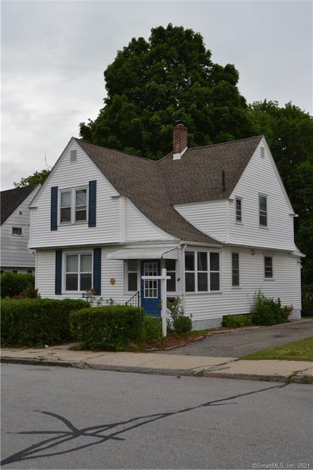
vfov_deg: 46.4
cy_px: 235
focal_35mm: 42
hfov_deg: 31.9
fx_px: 548
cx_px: 156
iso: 100
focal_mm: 28
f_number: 7.1
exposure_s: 1/200
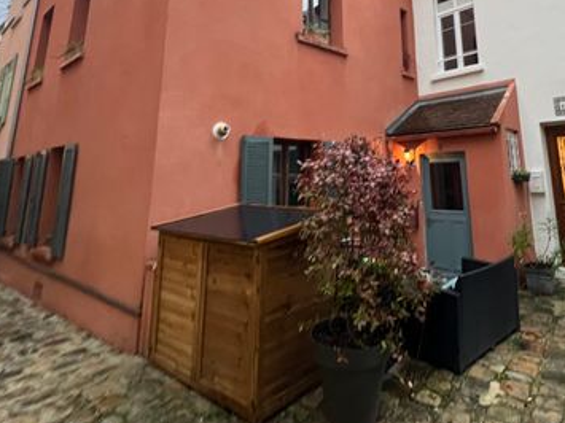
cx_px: 355
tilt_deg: +10.8
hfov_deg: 75.0
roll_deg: +2.0
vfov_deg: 57.1
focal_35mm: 22
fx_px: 359
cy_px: 92
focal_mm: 1.57
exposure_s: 1/50
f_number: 1.8
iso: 250
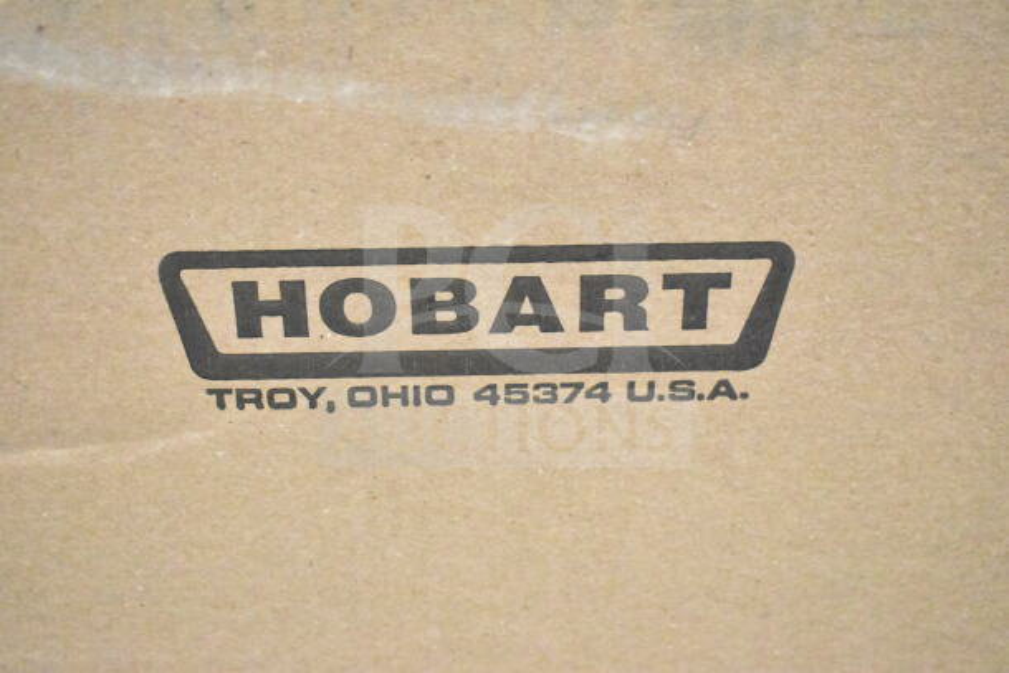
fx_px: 1514
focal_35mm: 54
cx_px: 504
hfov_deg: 36.9
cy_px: 336
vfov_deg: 25.1
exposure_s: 1/60
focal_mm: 36
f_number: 4.8
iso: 25600
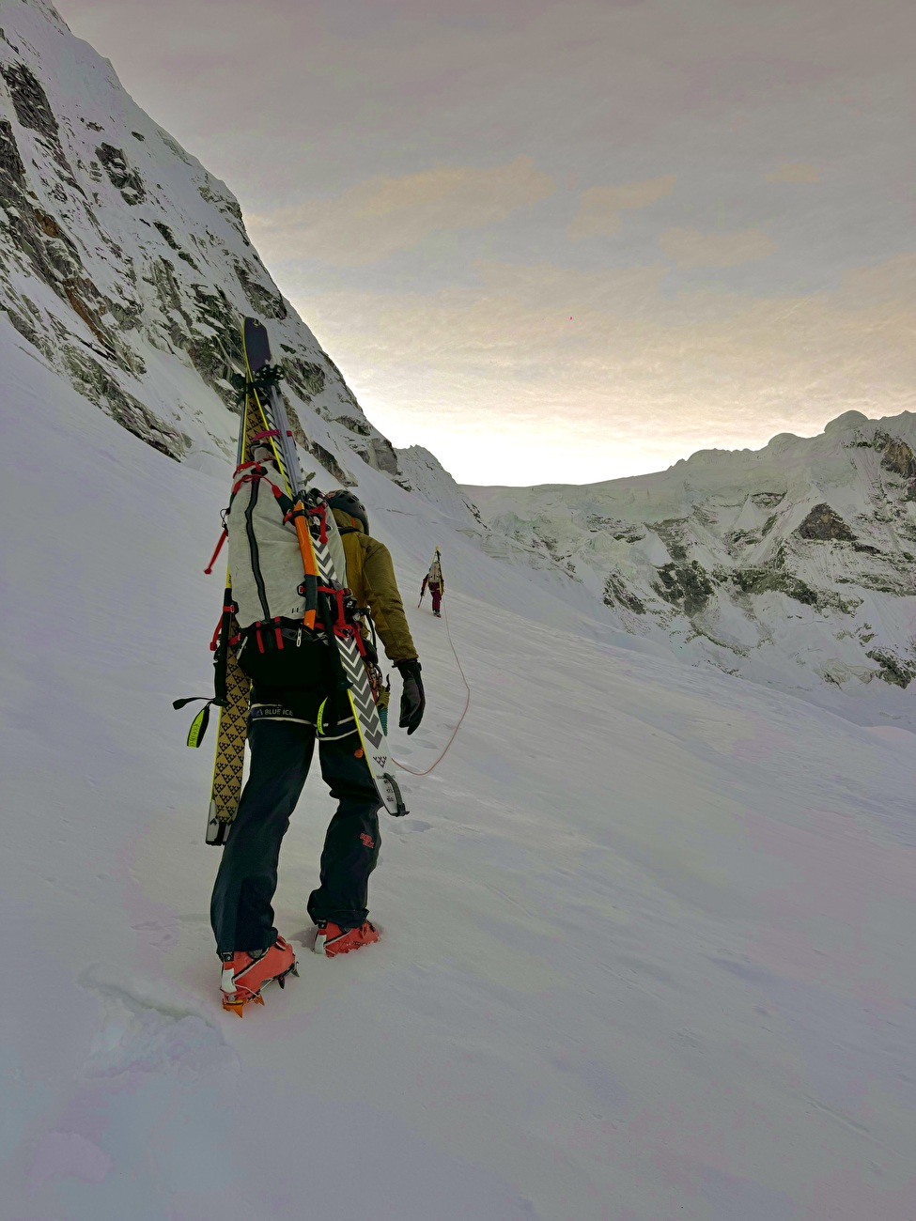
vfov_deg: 71.6
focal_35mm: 24
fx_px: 847
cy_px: 610
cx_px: 458
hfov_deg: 56.8
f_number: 1.78
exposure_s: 1/144
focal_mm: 6.76
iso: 64
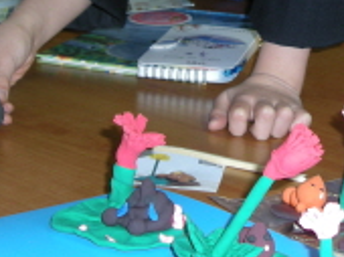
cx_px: 328
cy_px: -1
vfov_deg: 13.4
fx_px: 1082
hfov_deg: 17.7
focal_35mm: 109
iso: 64
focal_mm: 7.9
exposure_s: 1/30
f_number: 2.8
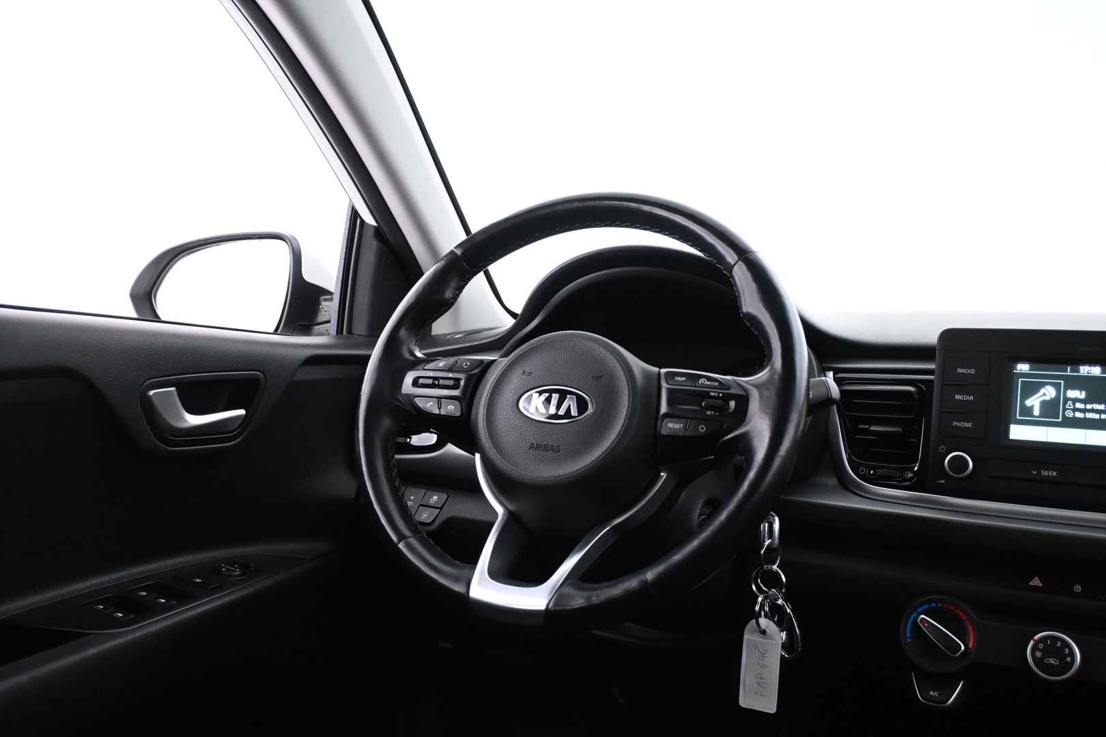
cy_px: 368
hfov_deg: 57.2
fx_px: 1014
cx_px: 553
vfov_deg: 40.0
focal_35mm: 33
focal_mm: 22
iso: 4500
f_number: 4
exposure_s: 1/40
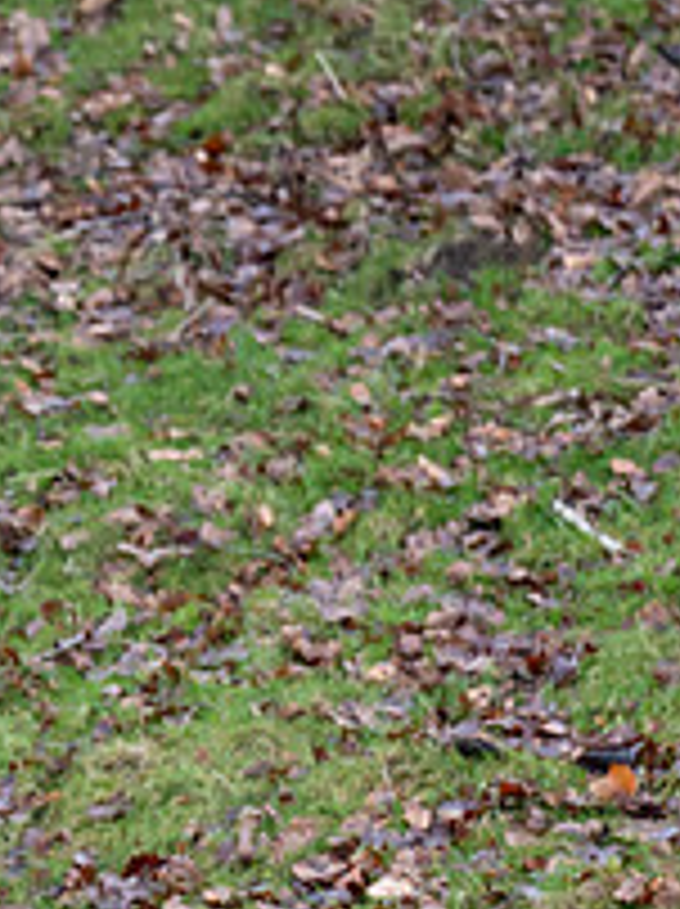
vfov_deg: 2.5
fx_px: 20867
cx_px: -902
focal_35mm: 795
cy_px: 839
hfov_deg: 1.9
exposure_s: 1/1000
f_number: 3.2
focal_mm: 200
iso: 1250
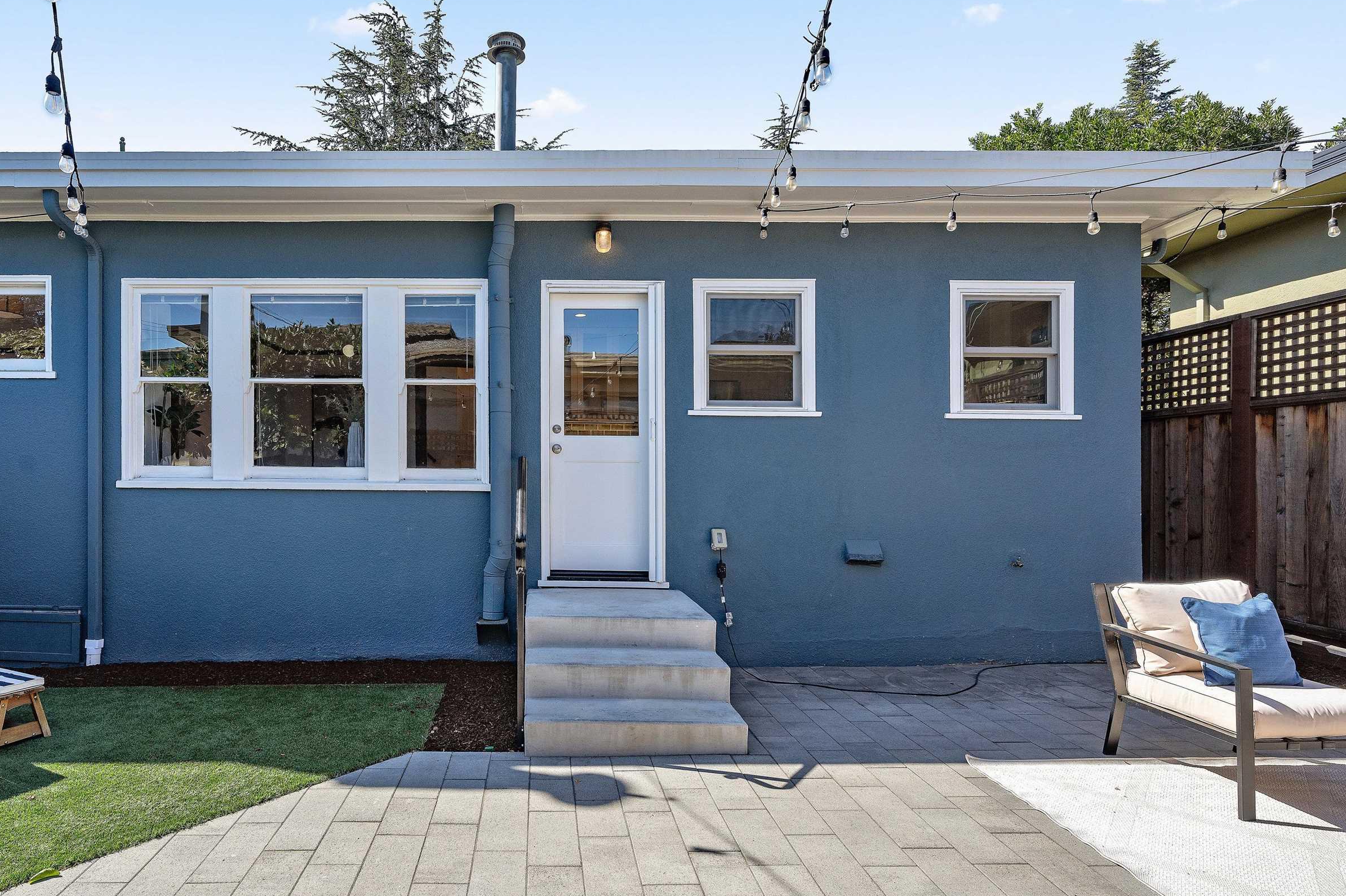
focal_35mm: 18
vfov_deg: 67.2
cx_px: 501
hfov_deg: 88.1
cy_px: 397
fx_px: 673
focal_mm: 14
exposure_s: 1/160
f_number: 8
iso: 125
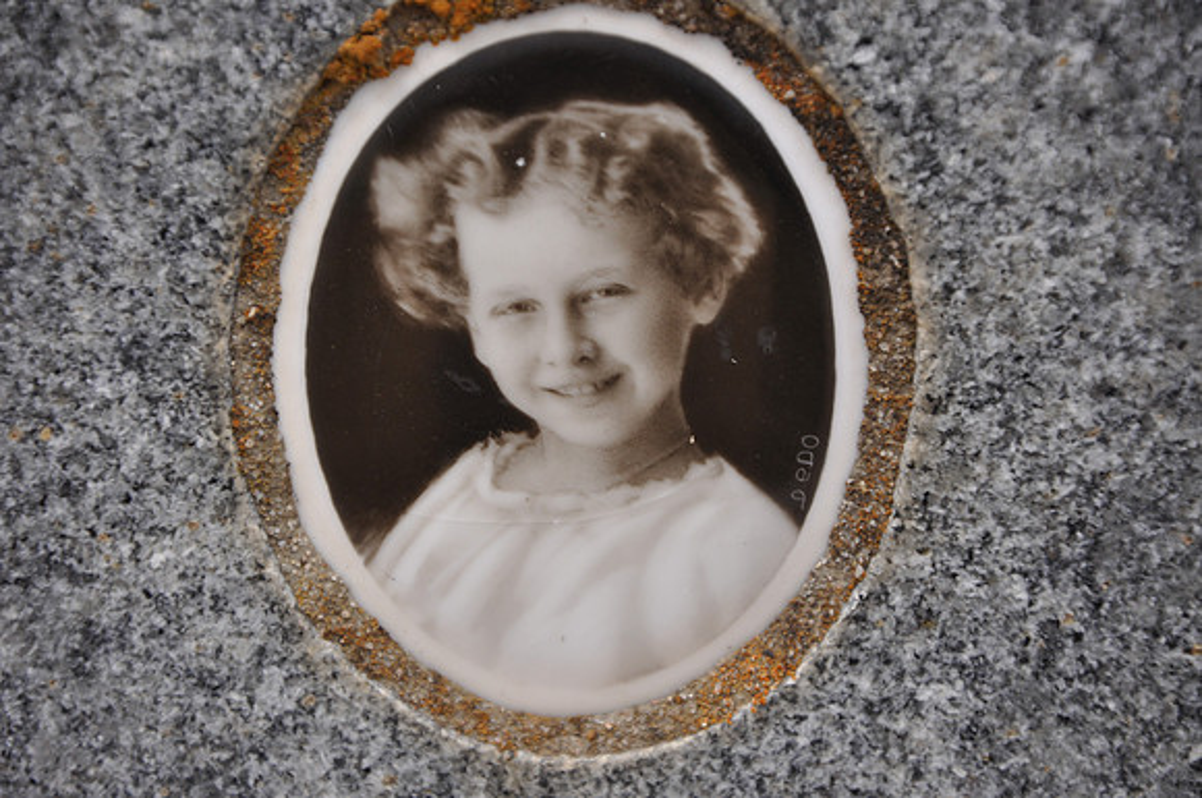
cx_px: 601
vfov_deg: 8.7
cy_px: 399
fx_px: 5251
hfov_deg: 13.1
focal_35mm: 158
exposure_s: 1/125
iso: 200
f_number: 5.6
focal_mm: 105
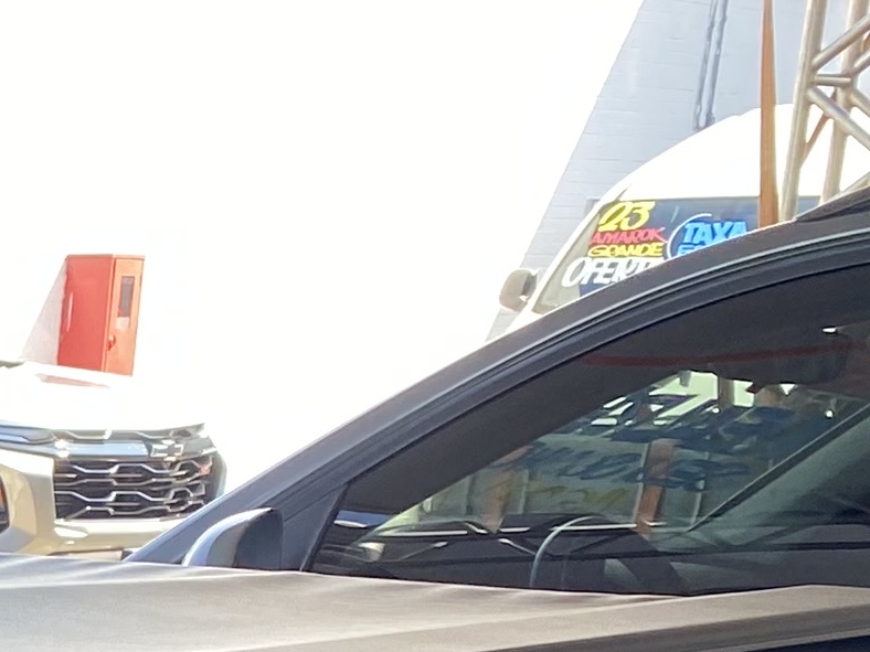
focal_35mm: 133
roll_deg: -0.1
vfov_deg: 10.2
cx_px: -932
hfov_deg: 12.7
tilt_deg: -17.7
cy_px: 1366
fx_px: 3343
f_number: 1.8
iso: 32
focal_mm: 4.25
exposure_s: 1/146
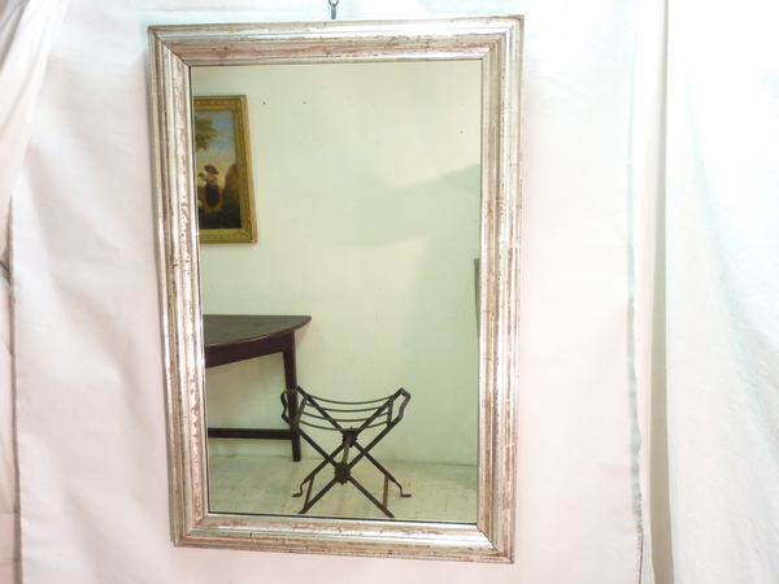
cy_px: 292
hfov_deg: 52.6
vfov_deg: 40.7
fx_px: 788
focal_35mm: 35
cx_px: 390
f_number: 3.5
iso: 400
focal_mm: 5.7
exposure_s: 1/15
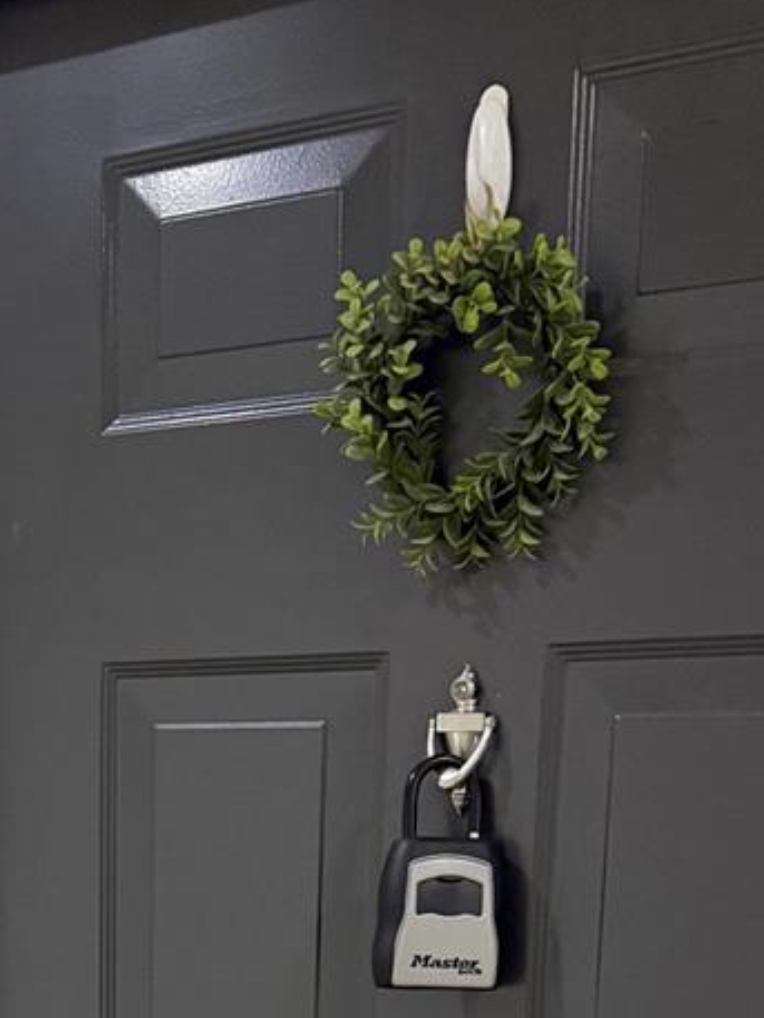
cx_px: 91
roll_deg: -2.3
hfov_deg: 22.8
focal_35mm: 63
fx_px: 1853
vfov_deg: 28.0
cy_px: 1125
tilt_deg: -9.3
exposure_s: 1/60
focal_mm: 6.76
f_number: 1.78
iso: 500
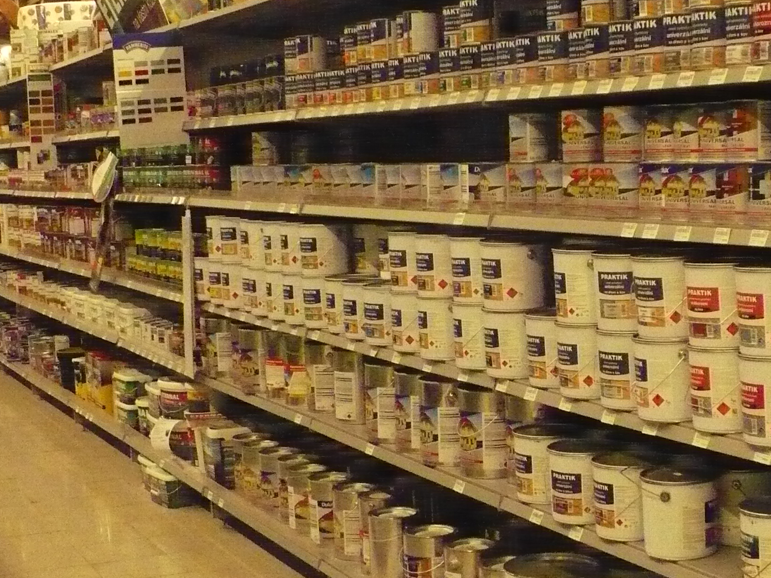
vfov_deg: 21.6
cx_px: 465
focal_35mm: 68
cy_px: 302
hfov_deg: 28.5
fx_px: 1515
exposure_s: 1/100
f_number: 2.8
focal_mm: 6.1
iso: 1250
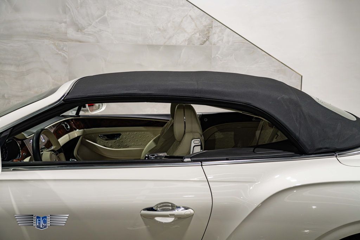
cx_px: 180
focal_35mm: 43
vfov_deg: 31.2
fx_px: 430
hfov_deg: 45.4
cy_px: 120
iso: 1600
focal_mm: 43
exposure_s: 1/125
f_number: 4
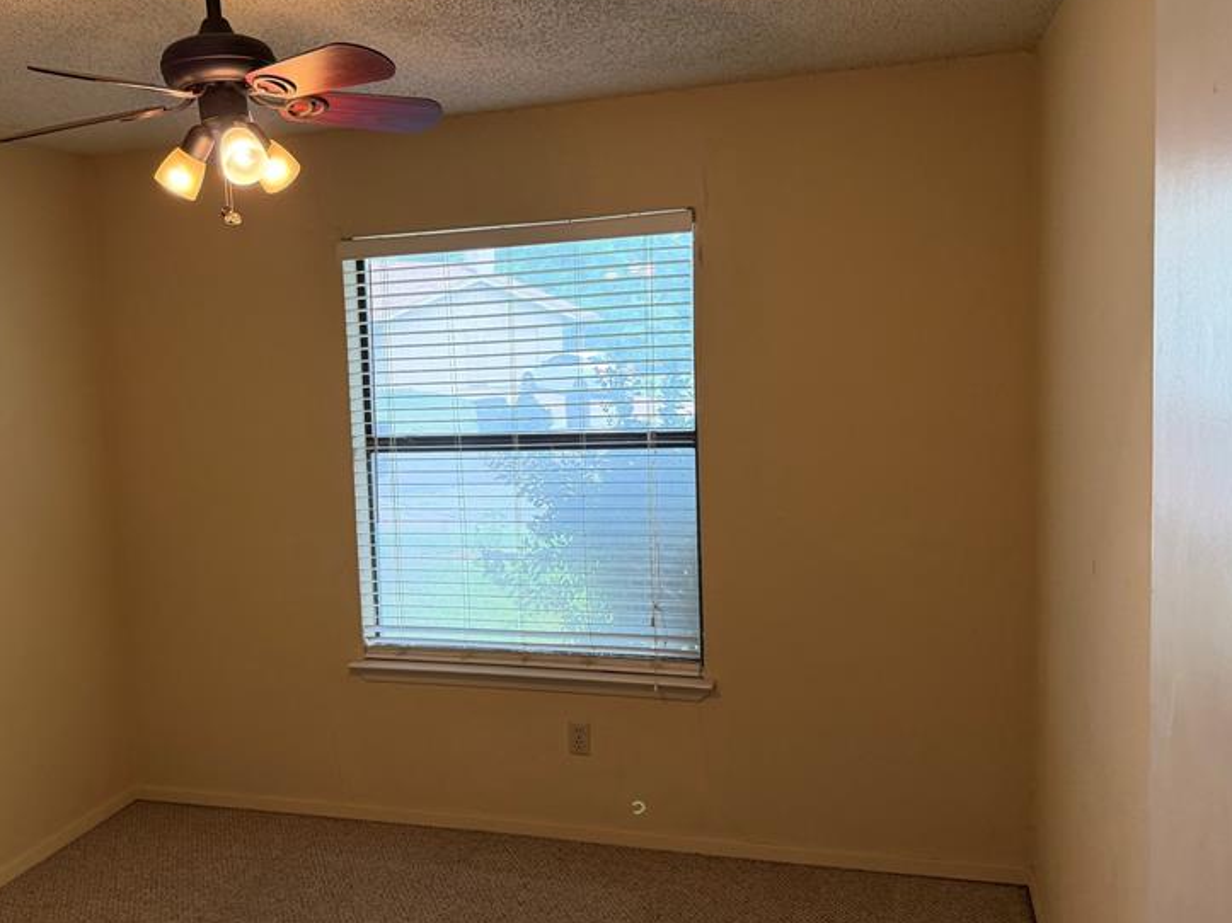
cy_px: 492
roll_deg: +2.4
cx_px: 423
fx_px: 1210
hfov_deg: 53.0
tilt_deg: -2.3
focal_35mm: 34
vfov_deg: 41.8
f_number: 1.78
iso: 320
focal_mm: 6.76
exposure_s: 1/120
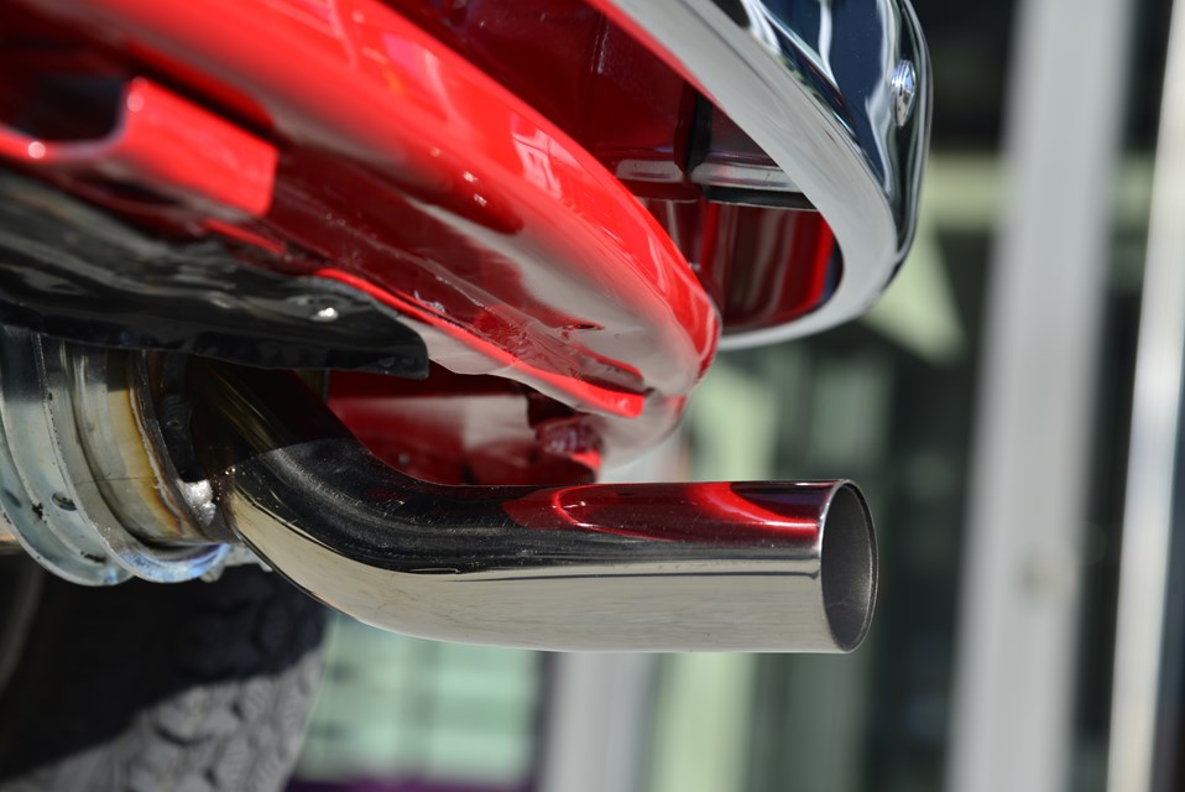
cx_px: 592
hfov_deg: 18.3
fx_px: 3689
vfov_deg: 12.2
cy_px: 396
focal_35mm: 112
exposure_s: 1/160
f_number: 6.3
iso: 100
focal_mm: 112
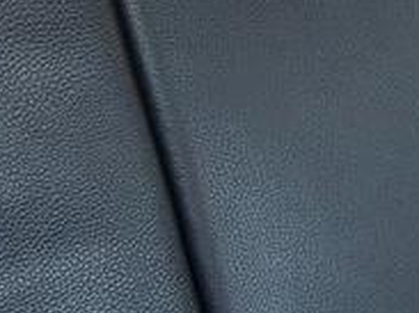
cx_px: 632
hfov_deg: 10.5
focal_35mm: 182
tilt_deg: -29.7
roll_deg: +0.2
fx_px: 2202
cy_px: 621
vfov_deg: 7.8
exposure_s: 1/96
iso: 125
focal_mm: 5.96
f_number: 1.6
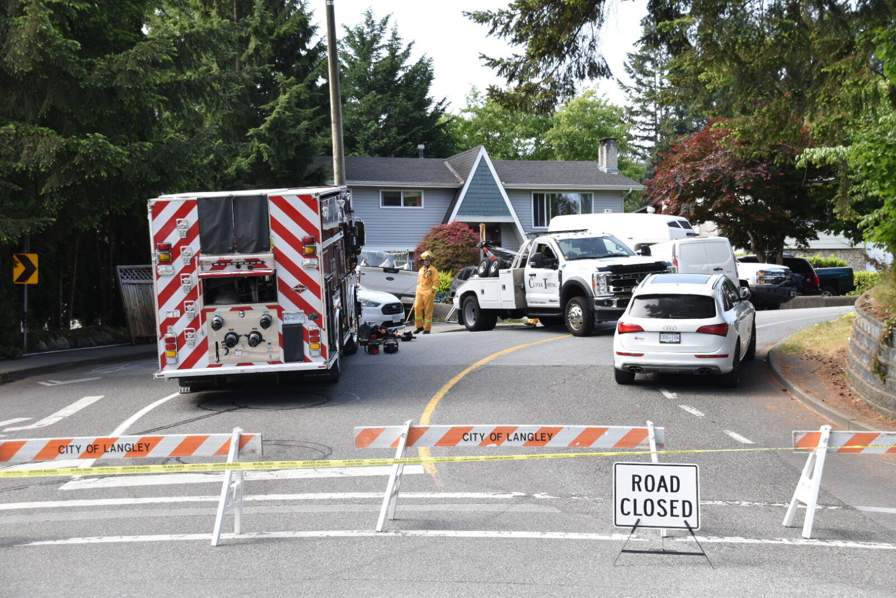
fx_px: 1941
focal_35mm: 78
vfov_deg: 17.5
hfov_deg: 26.0
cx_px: 448
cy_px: 299
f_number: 8
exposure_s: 1/250
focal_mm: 52
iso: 400
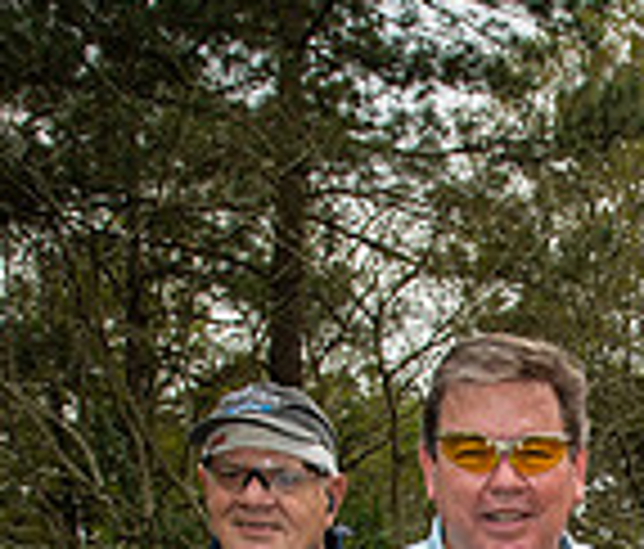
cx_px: 863
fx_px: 1604
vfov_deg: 16.8
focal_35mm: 82
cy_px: 922
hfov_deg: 20.5
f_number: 5.6
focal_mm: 19
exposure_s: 1/160
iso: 125
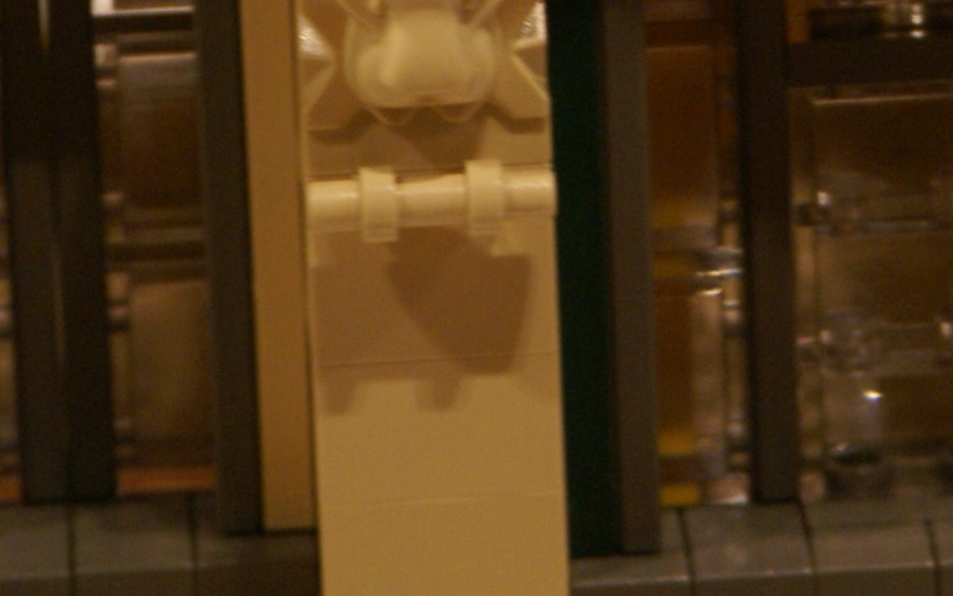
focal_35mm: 467
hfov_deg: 4.5
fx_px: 12143
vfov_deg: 2.8
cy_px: -214
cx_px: 917
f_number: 5.6
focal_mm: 105
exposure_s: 1/20
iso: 400
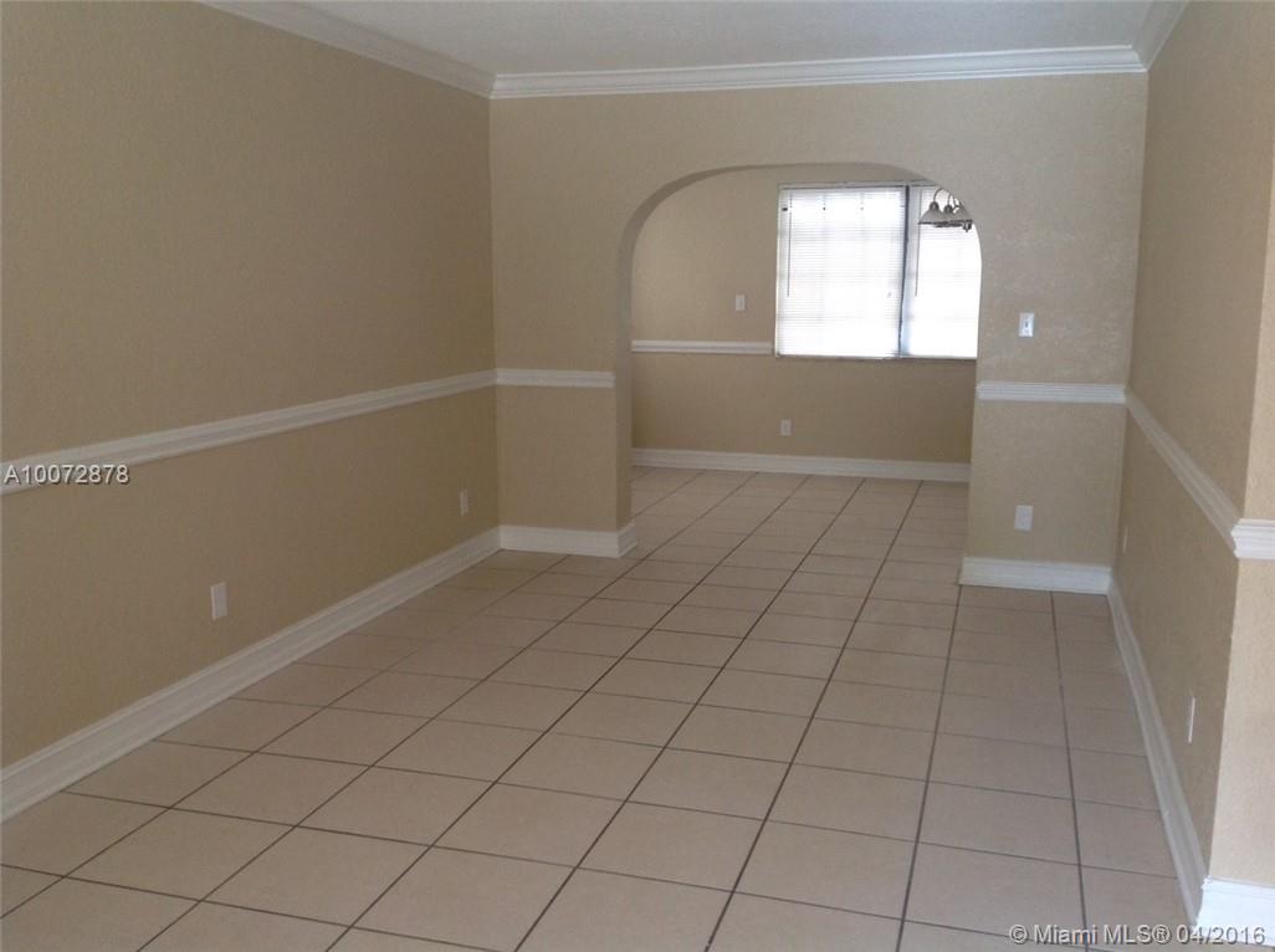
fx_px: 1287
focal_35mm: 35
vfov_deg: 40.6
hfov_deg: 52.7
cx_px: 638
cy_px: 476
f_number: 2.4
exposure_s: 1/15
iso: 100
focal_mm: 4.28
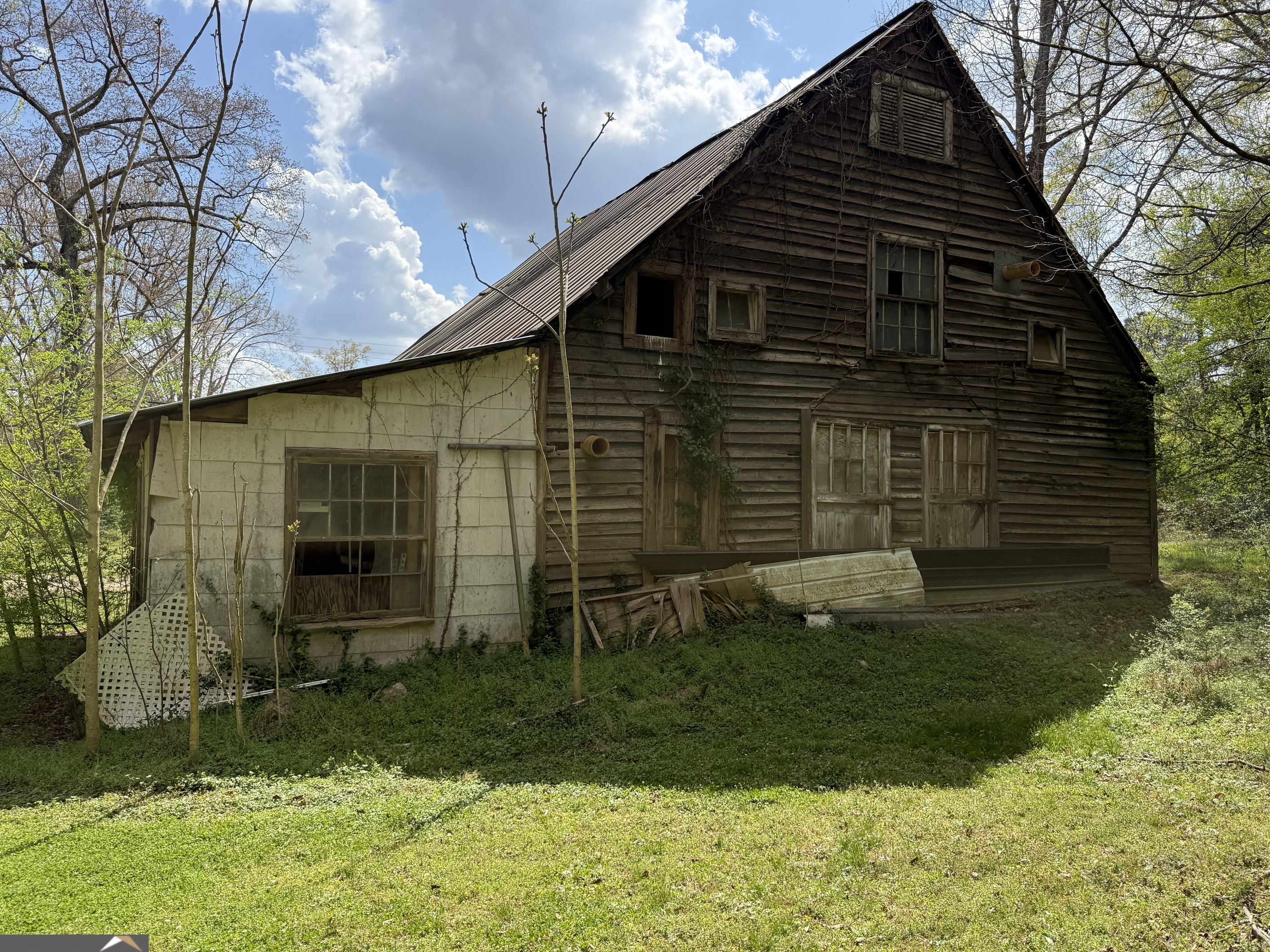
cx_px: 682
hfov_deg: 67.2
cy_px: 470
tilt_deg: +2.7
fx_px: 954
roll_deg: -1.0
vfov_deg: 53.1
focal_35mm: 26
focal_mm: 6.76
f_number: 1.78
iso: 100
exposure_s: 1/3425
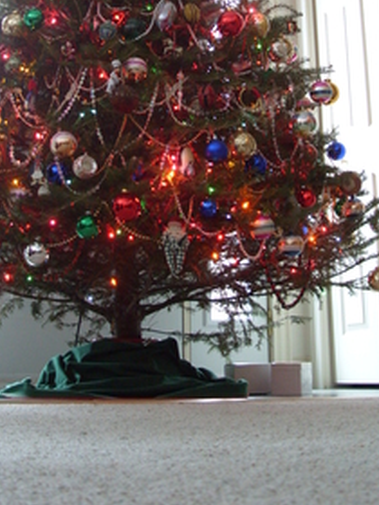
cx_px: 197
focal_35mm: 60
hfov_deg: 24.4
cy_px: 76
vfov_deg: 31.1
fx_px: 876
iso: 200
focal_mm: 7.8
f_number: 2.8
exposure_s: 1/8
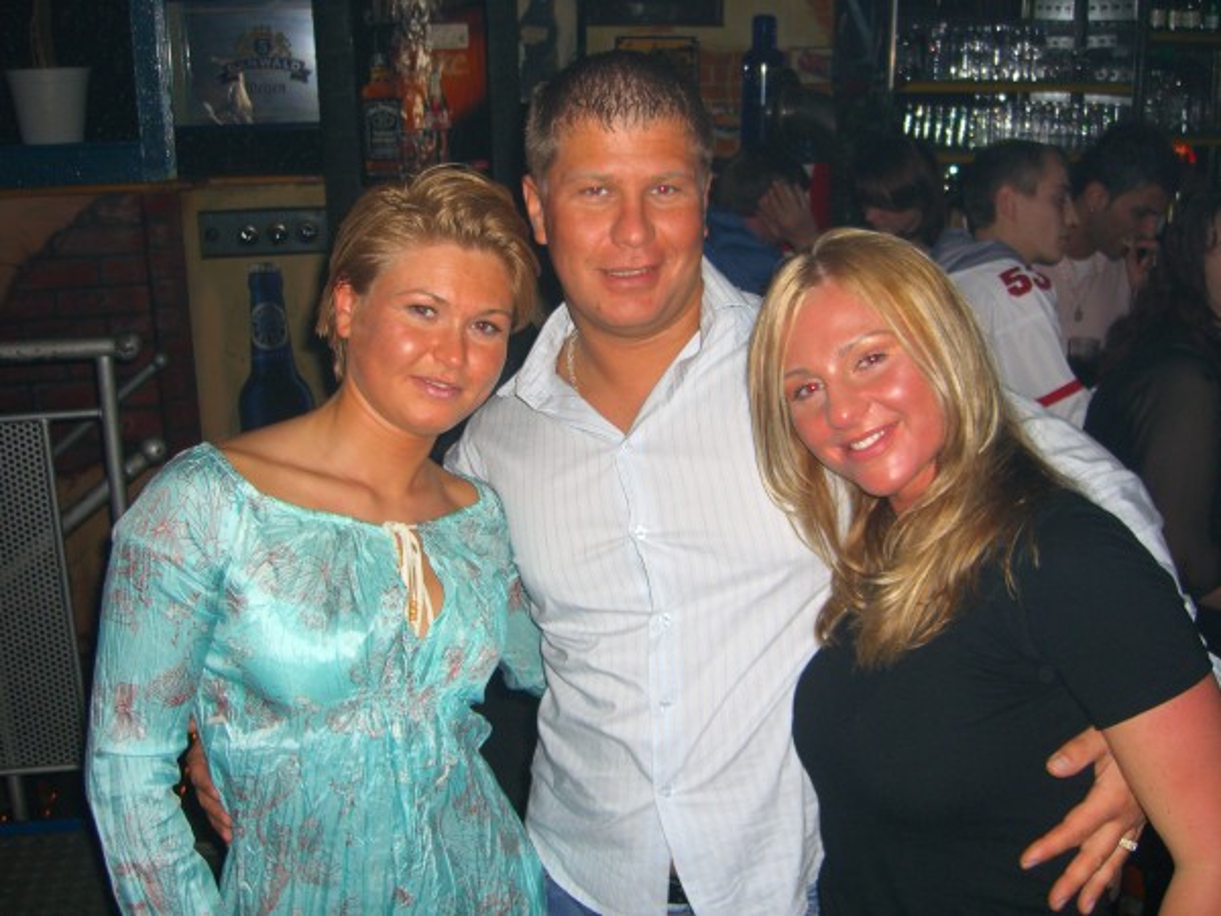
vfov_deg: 37.7
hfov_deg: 49.0
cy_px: 458
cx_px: 610
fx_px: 1340
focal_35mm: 38
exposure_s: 1/60
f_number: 2.8
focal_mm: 7.9
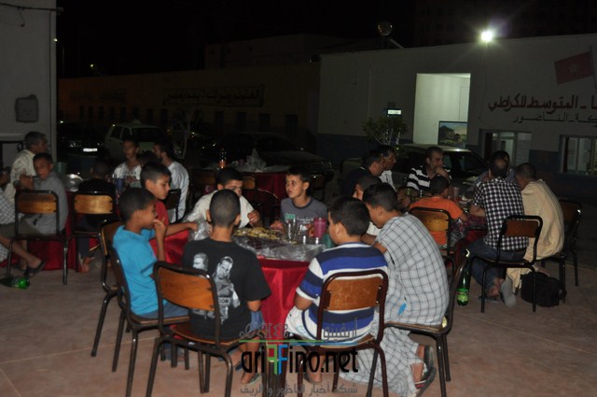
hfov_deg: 49.6
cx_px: 298
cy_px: 198
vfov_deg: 34.1
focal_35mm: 39
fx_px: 646
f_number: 4
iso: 800
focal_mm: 26
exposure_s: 1/60
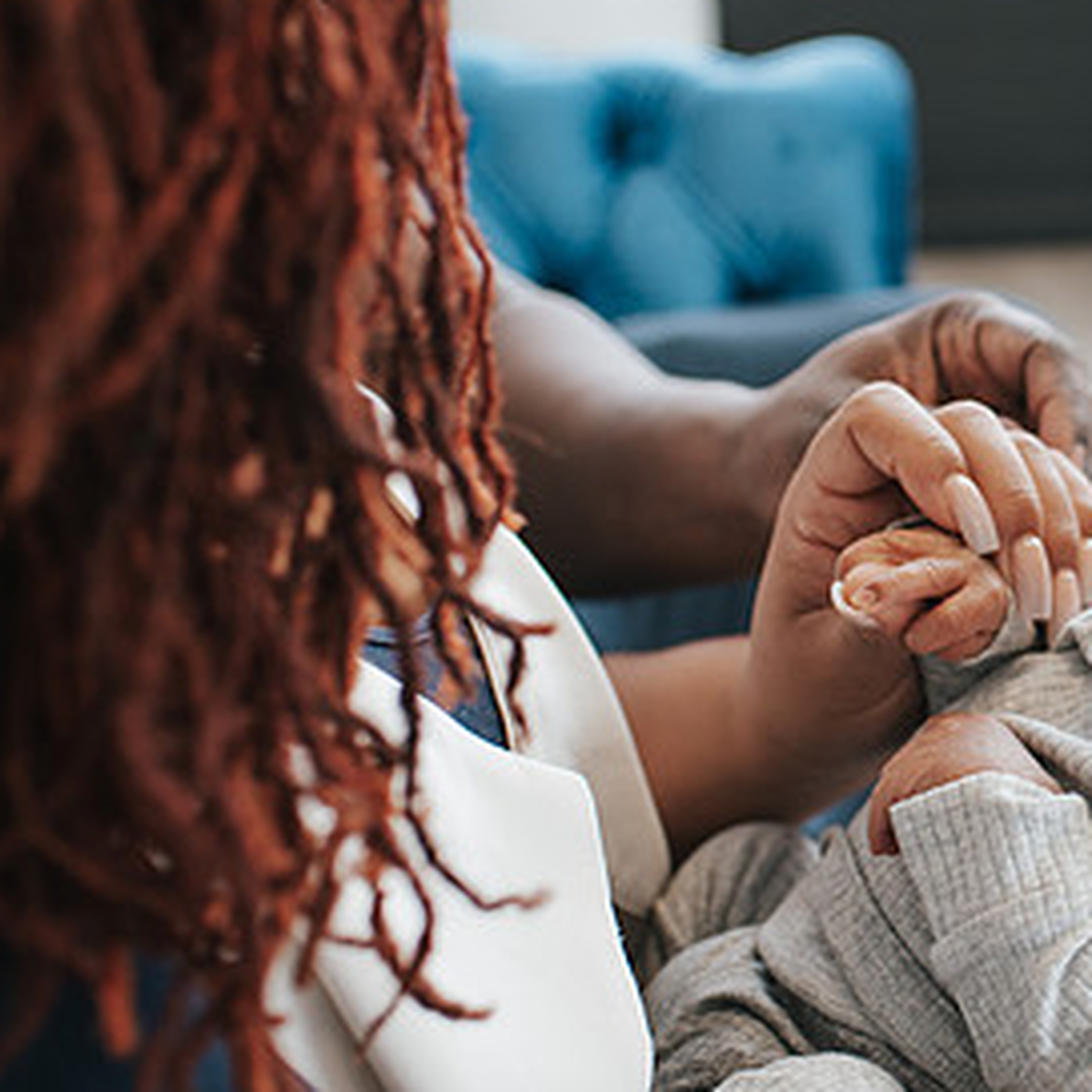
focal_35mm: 69
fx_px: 2463
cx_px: 1197
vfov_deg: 25.0
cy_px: 521
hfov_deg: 23.5
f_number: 3.2
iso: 320
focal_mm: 35
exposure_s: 1/250
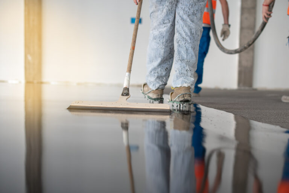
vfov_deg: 27.0
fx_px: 402
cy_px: 96
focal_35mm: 50
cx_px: 144
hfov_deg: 39.6
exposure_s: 1/400
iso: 400
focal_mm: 50
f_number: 2.5
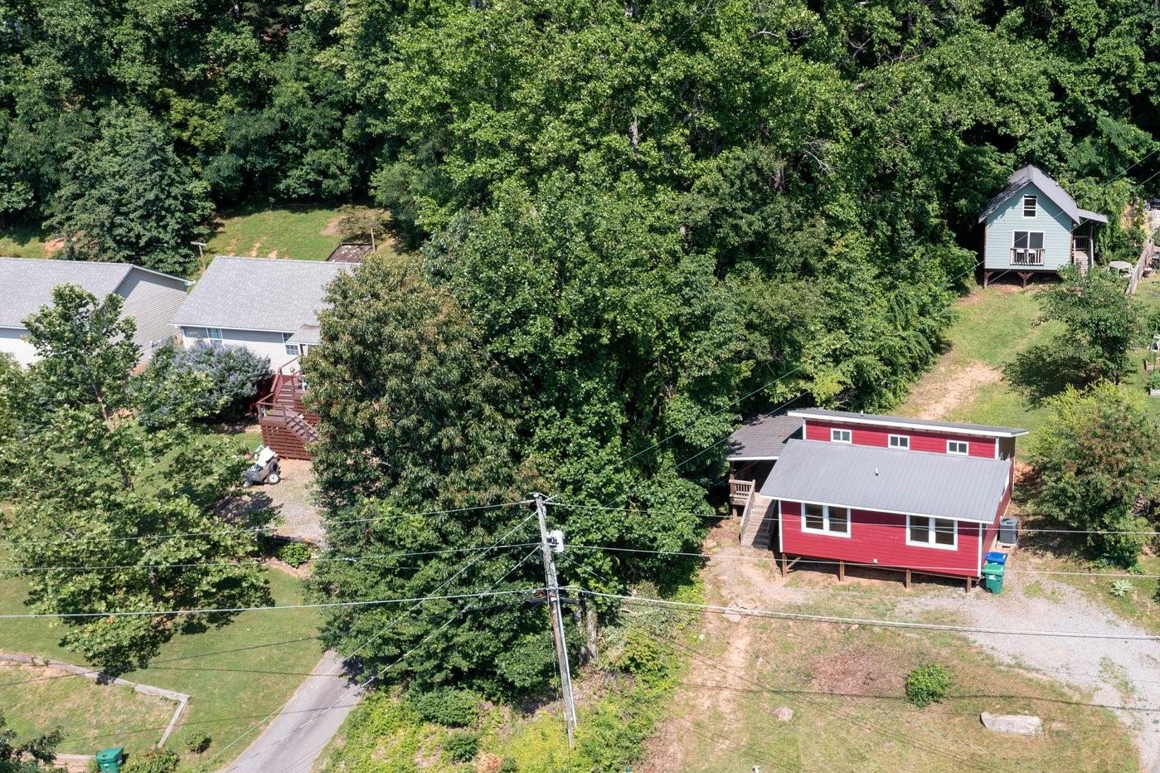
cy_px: 417
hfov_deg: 46.3
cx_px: 820
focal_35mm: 41
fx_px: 1321
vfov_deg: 32.6
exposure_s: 1/120
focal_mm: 10.26
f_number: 4
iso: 100
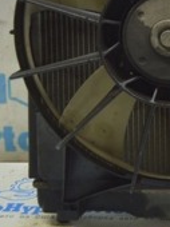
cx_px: 343
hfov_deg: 9.4
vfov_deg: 13.3
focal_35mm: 147
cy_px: 18
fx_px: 964
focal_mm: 27
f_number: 5.6
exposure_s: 1/20
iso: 400
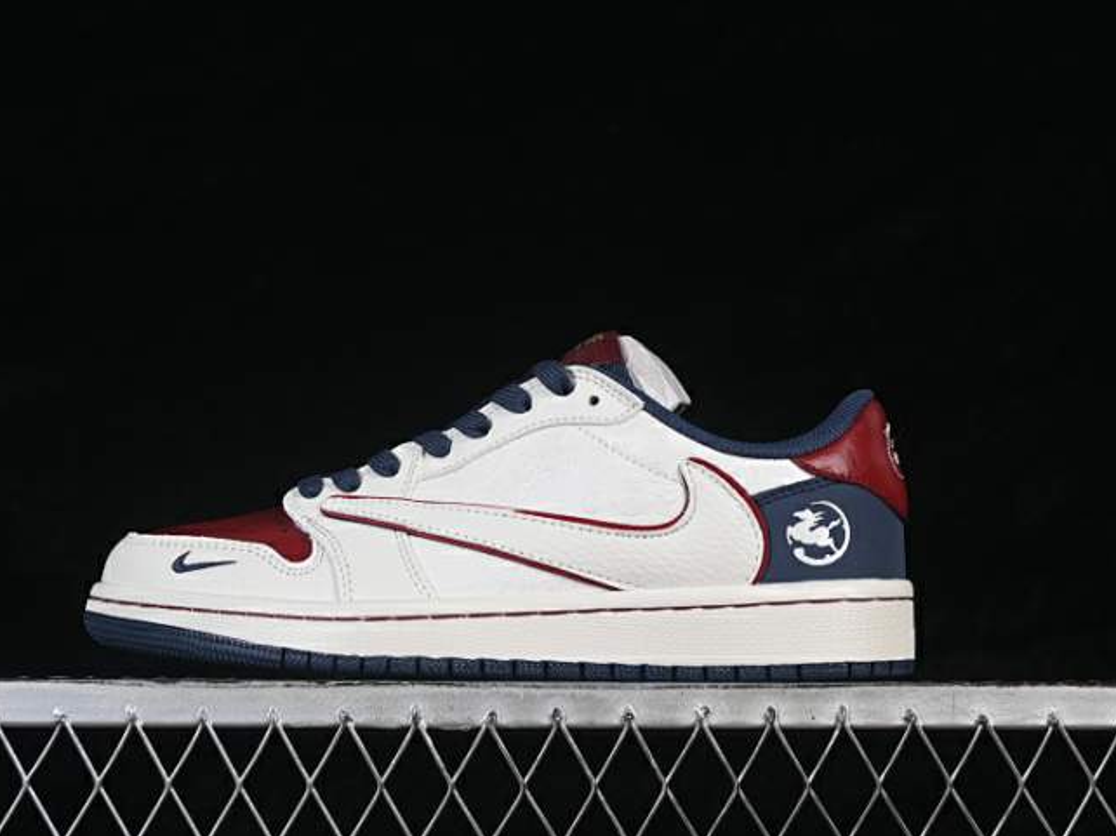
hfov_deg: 23.8
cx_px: 504
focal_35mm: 82
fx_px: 2643
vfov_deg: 18.0
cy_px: 419
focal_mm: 50
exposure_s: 1/80
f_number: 8
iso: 160
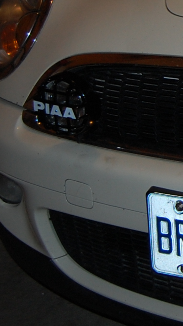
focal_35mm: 95
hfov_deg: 11.5
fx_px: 820
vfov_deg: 22.1
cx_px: 364
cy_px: 51
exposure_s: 1/60
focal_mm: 18
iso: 400
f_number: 3.5
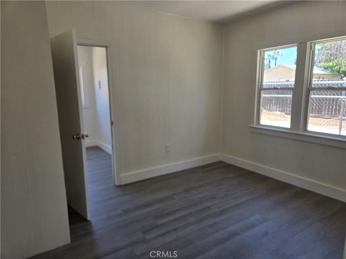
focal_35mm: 23
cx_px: 173
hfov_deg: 73.9
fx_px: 230
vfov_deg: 58.9
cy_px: 130
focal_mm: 5.4
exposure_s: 1/180
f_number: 1.8
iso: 32
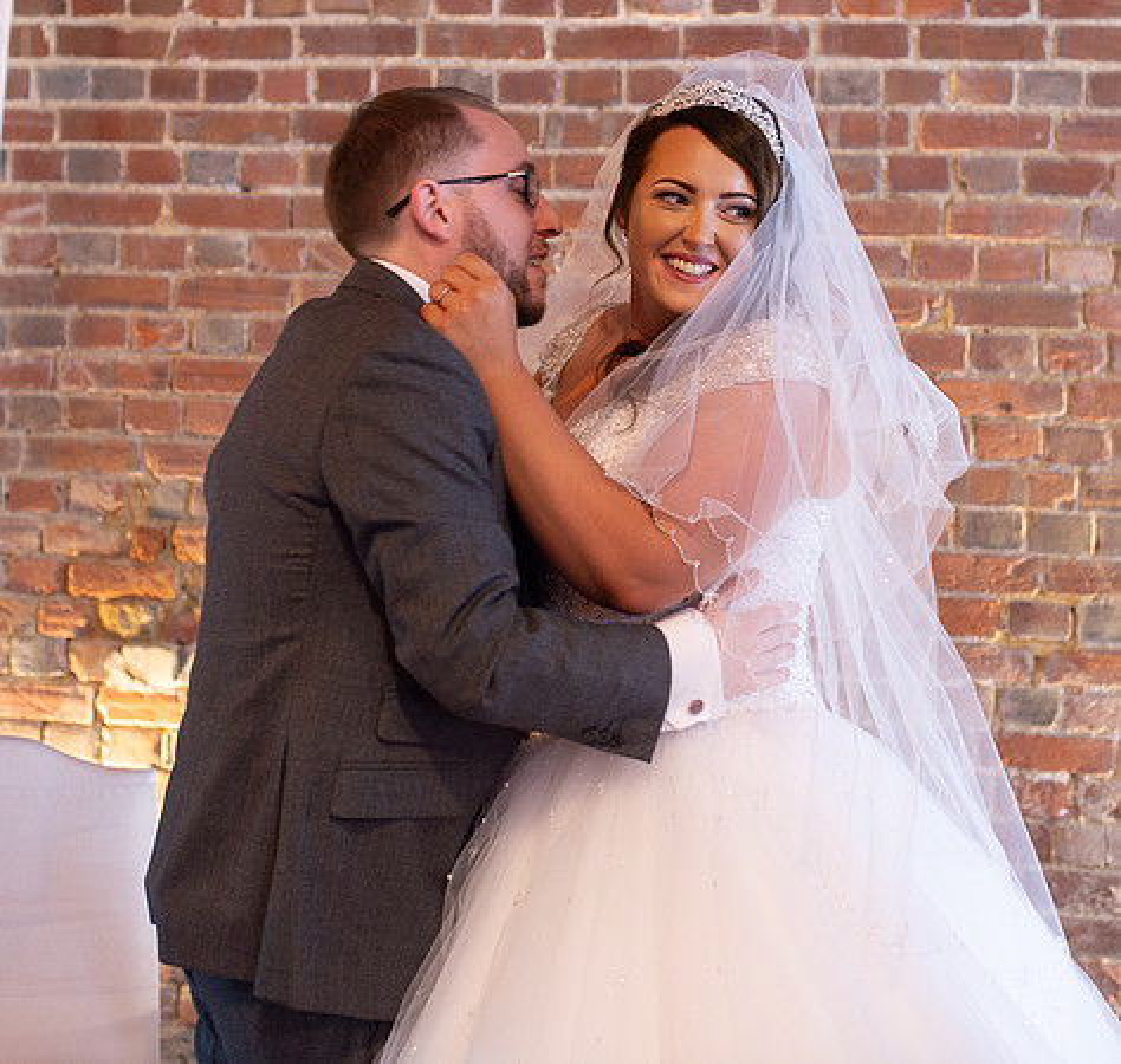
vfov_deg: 26.5
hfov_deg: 28.1
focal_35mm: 63
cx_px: 655
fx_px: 2236
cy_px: 307
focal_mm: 35
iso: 500
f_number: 2.5
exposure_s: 1/100
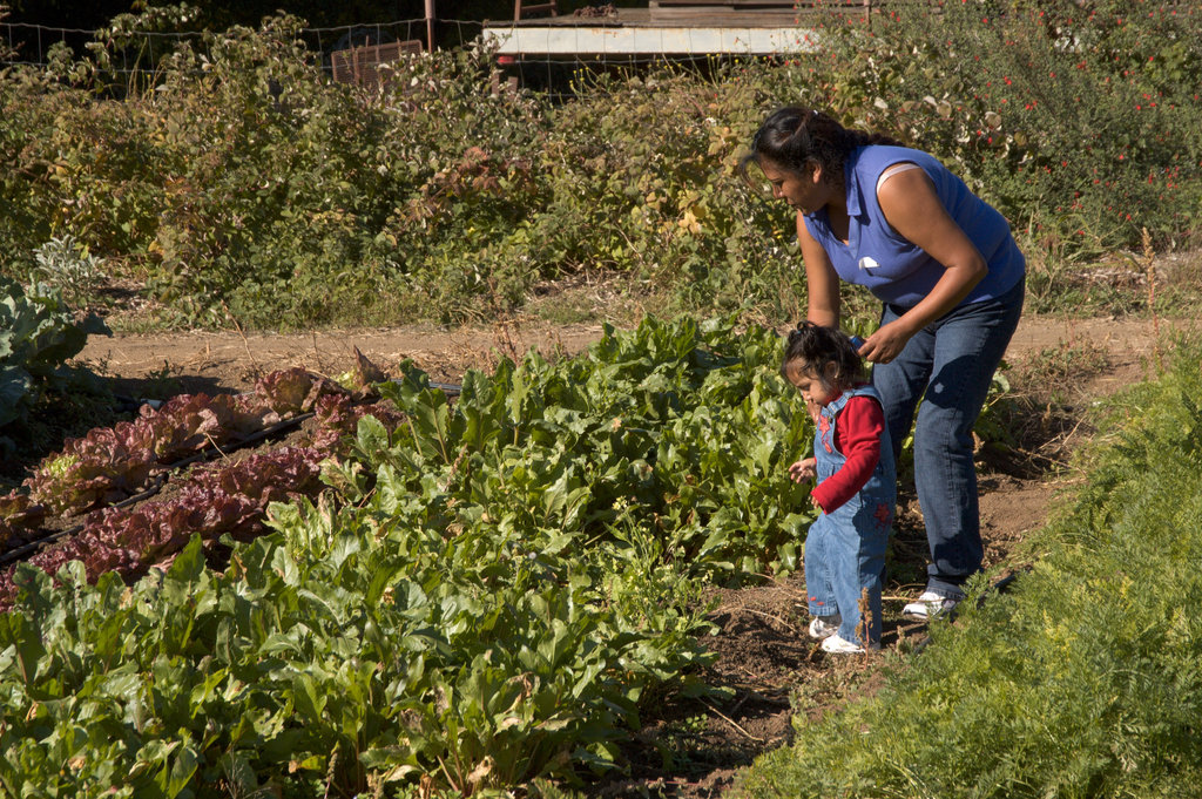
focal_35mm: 117
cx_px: 601
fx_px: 3903
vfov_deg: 11.7
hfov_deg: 17.5
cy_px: 400
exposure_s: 1/200
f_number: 11
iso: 200
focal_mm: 78
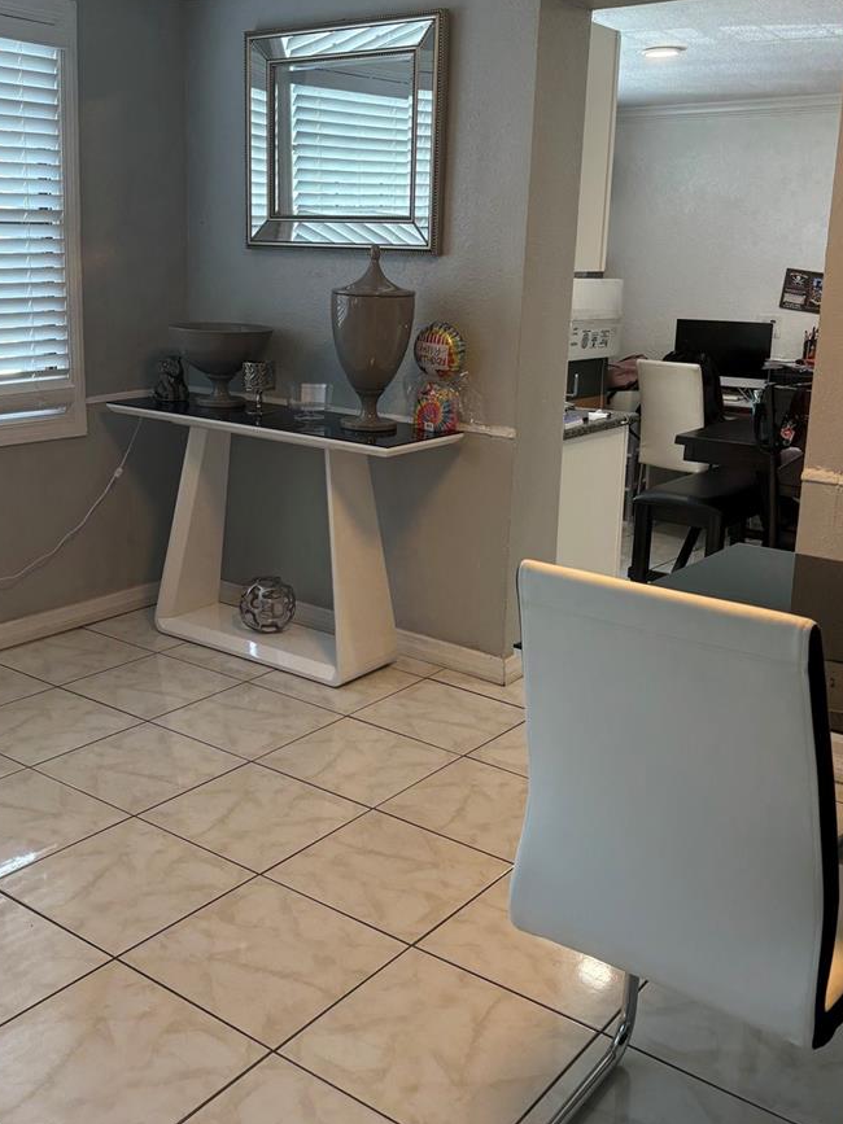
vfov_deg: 51.2
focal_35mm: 36
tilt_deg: -11.4
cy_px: 474
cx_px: 358
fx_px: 1169
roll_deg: -1.4
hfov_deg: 39.6
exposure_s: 1/60
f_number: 1.6
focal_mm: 5.96
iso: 80
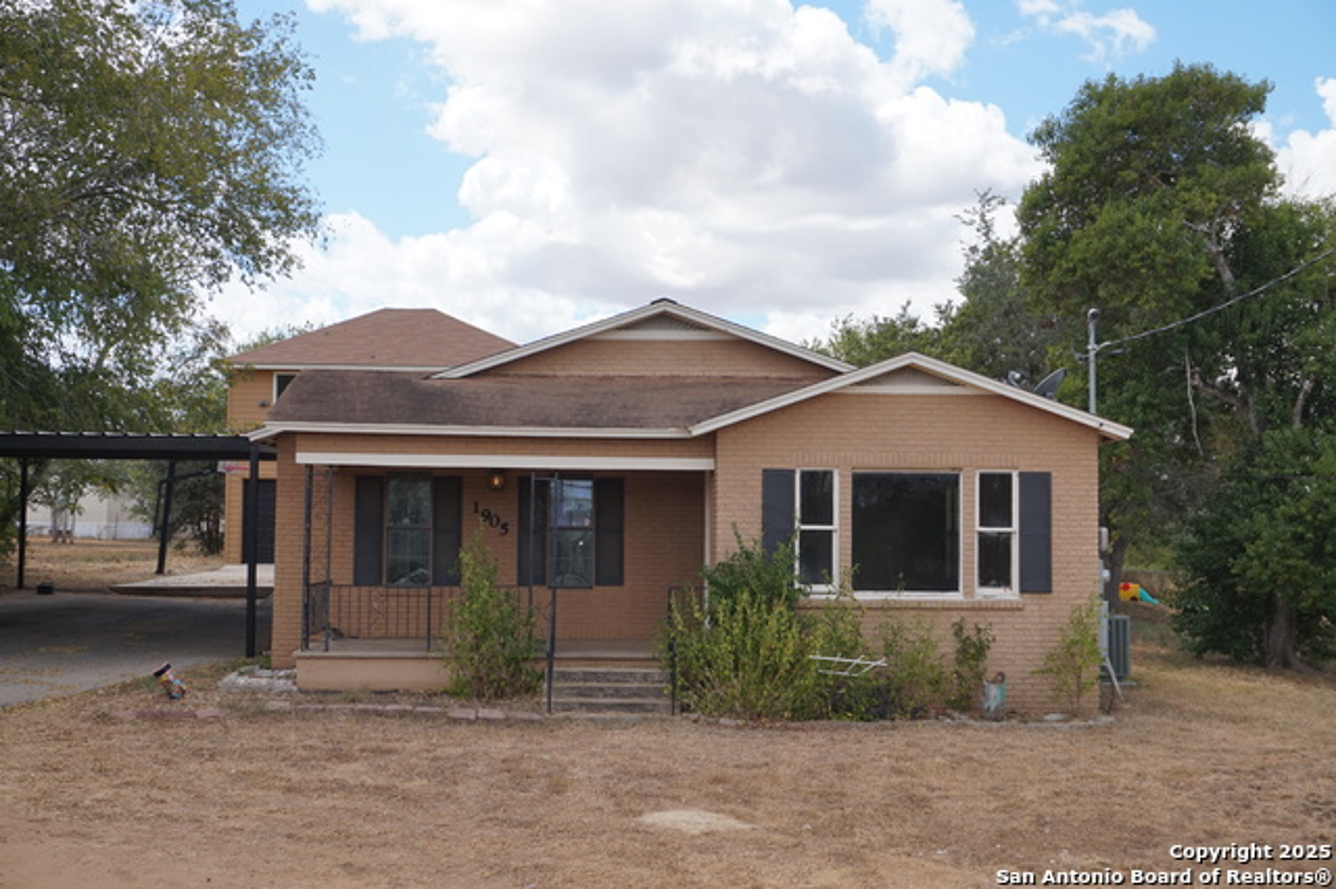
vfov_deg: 30.8
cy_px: 444
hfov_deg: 45.0
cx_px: 668
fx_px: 1613
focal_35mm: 44
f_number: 10
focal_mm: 29
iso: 100
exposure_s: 1/160
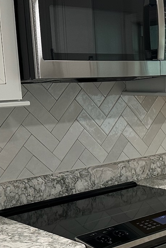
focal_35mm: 74
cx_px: 156
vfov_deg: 27.0
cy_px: 186
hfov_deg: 18.1
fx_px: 512
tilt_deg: -12.2
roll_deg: +1.7
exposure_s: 1/120
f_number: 1.78
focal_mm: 6.86
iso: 200
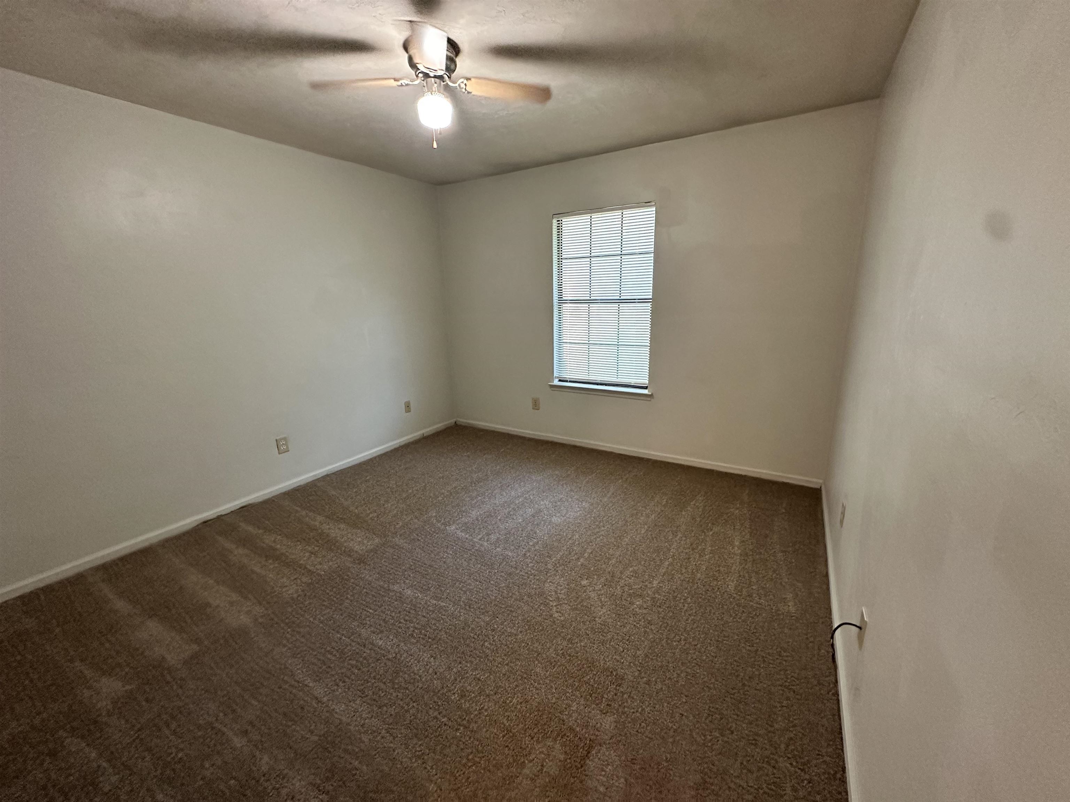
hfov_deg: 102.1
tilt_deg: -12.7
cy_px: 401
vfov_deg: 85.7
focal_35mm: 14
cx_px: 535
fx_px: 433
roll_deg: +2.2
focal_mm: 2.22
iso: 400
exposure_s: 1/60
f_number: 2.2
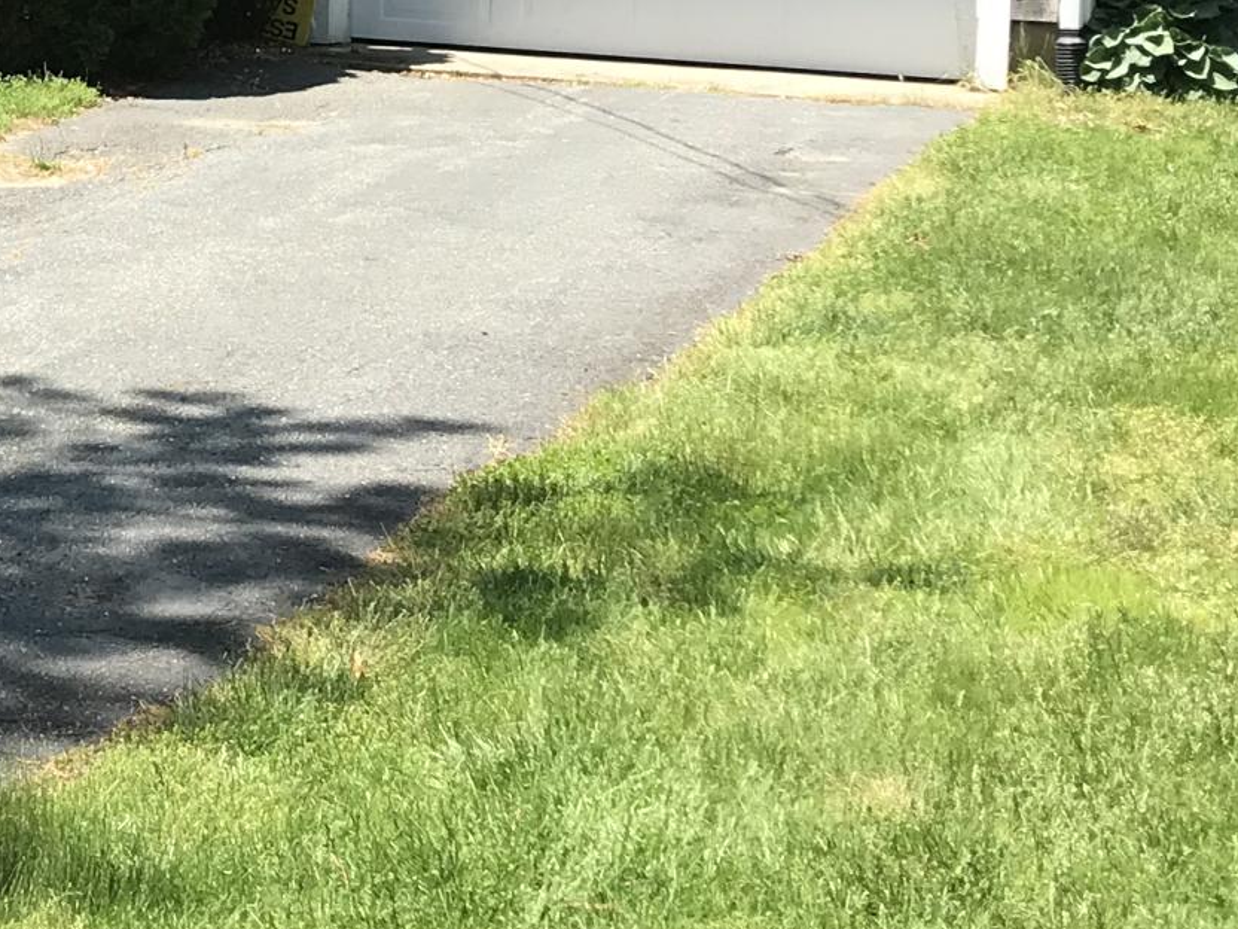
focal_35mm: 101
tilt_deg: -3.0
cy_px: -18
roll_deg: -1.8
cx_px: -275
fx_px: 3612
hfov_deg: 18.4
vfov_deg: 14.4
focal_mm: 3.99
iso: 20
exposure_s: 1/958
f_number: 1.8
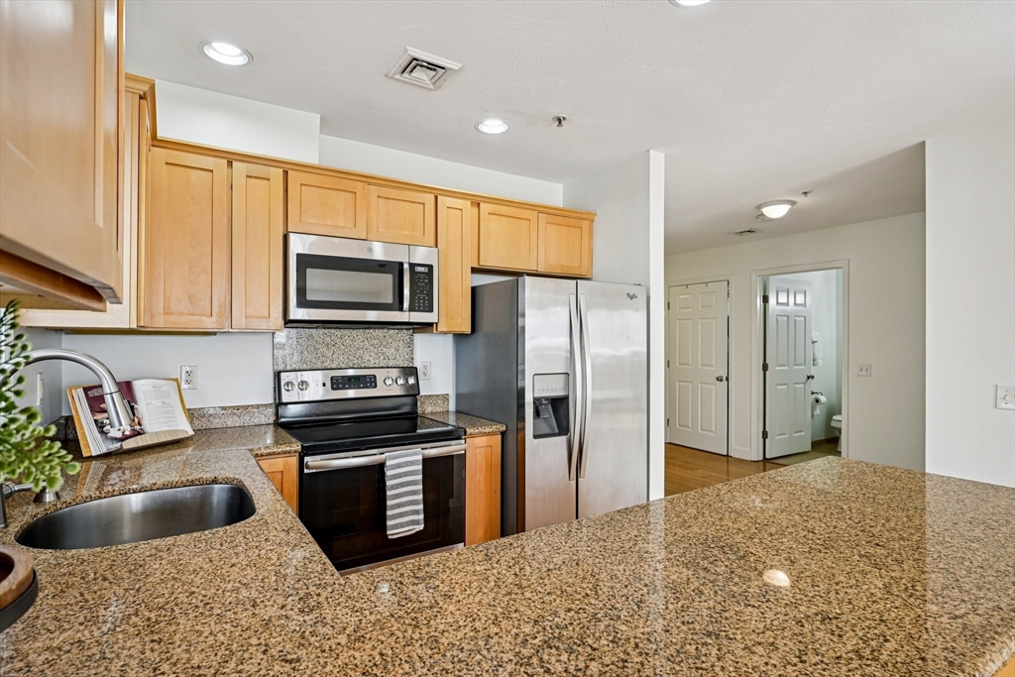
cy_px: 338
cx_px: 508
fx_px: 508
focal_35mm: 18
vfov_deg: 67.4
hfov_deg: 90.0
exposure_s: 1/30
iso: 400
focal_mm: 18
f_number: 8
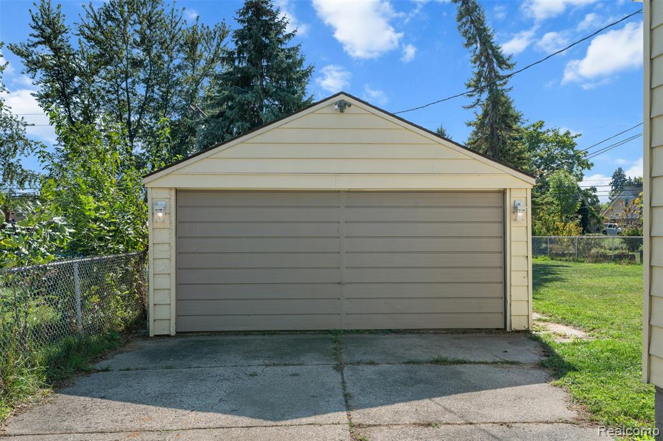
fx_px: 571
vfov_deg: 42.3
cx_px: 332
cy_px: 220
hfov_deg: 60.3
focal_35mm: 31
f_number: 8
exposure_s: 1/50
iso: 100
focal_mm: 31
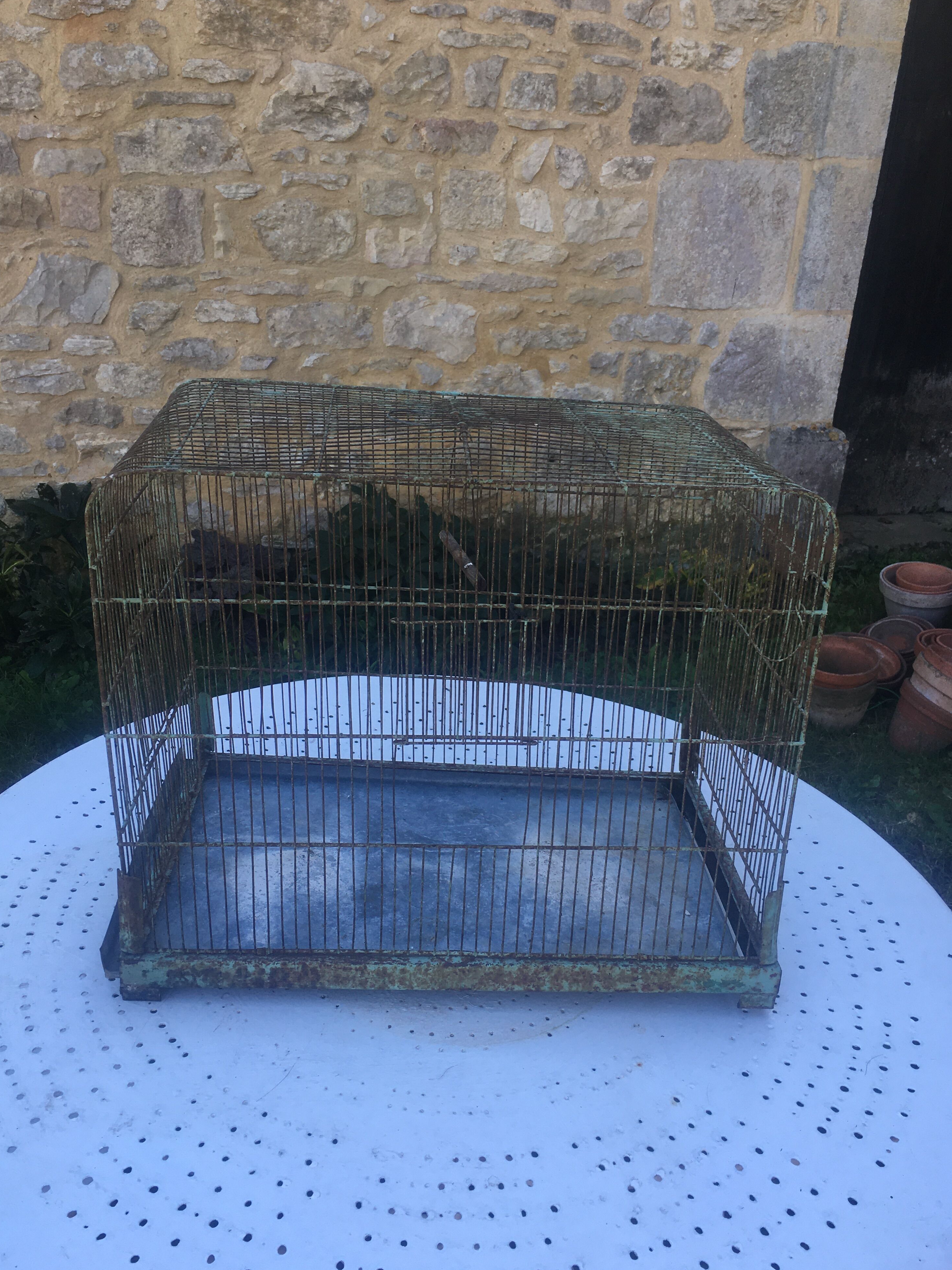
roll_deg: -2.7
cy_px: 632
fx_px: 1100
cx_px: 470
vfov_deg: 60.0
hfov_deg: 46.8
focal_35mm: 30
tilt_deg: -24.4
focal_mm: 4.15
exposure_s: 1/229
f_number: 2.2
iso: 25
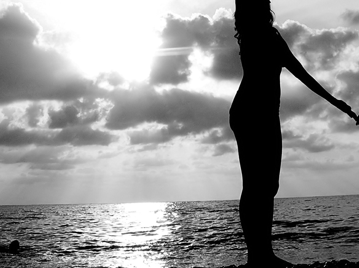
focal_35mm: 77
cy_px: 17
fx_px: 798
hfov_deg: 25.2
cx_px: 239
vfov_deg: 18.7
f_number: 3.7
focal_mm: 6
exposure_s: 1/1845
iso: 50
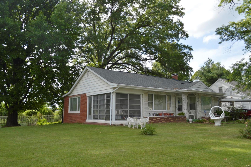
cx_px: 126
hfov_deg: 67.4
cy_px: 84
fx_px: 188
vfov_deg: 47.8
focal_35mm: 27
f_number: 8
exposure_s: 1/250
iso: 100
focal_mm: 18
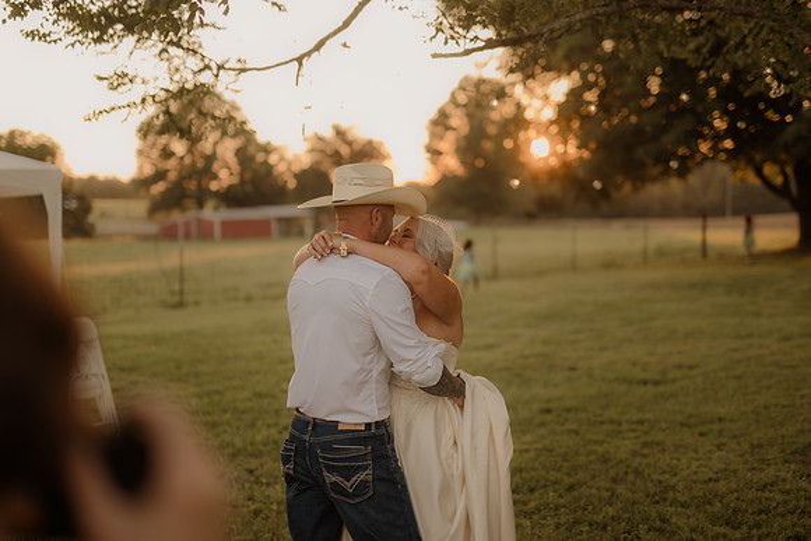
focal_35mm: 50
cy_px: 270
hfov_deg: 39.6
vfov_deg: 27.0
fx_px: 1127
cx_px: 406
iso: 200
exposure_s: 1/400
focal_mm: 50
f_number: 2.8
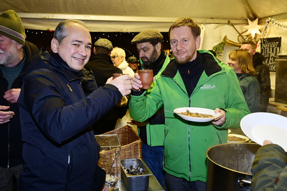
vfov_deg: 44.2
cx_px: 144
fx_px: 235
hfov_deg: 62.8
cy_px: 96
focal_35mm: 30
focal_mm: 29.5
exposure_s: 1/200
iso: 1600
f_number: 5
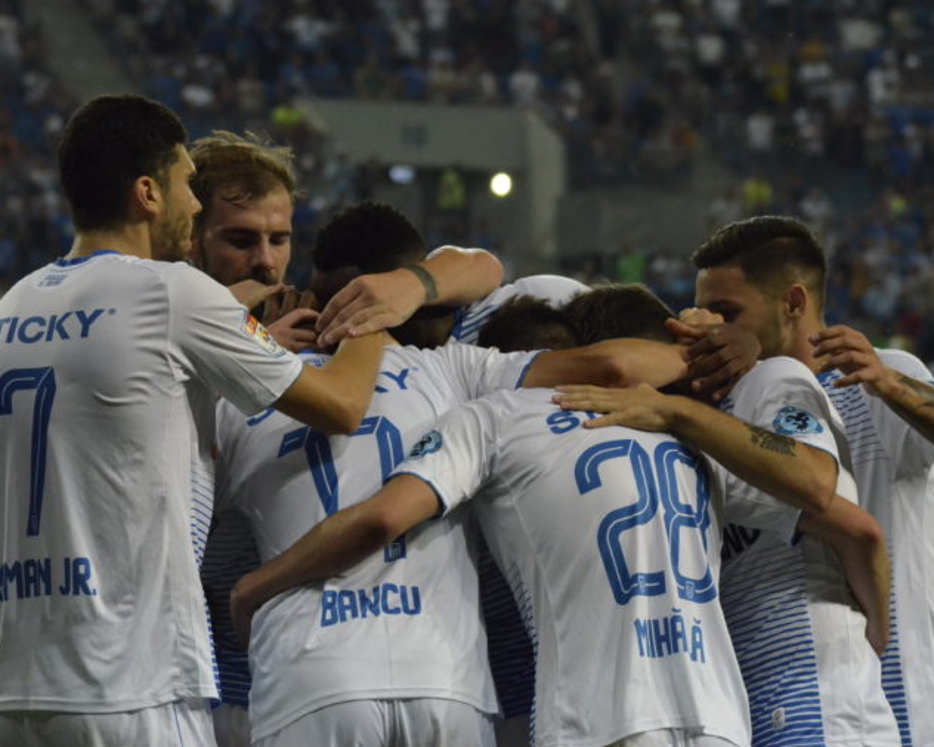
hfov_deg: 9.0
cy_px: 375
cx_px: 442
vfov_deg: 7.2
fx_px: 5901
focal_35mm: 214
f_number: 6.3
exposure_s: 1/1000
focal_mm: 125
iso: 4000
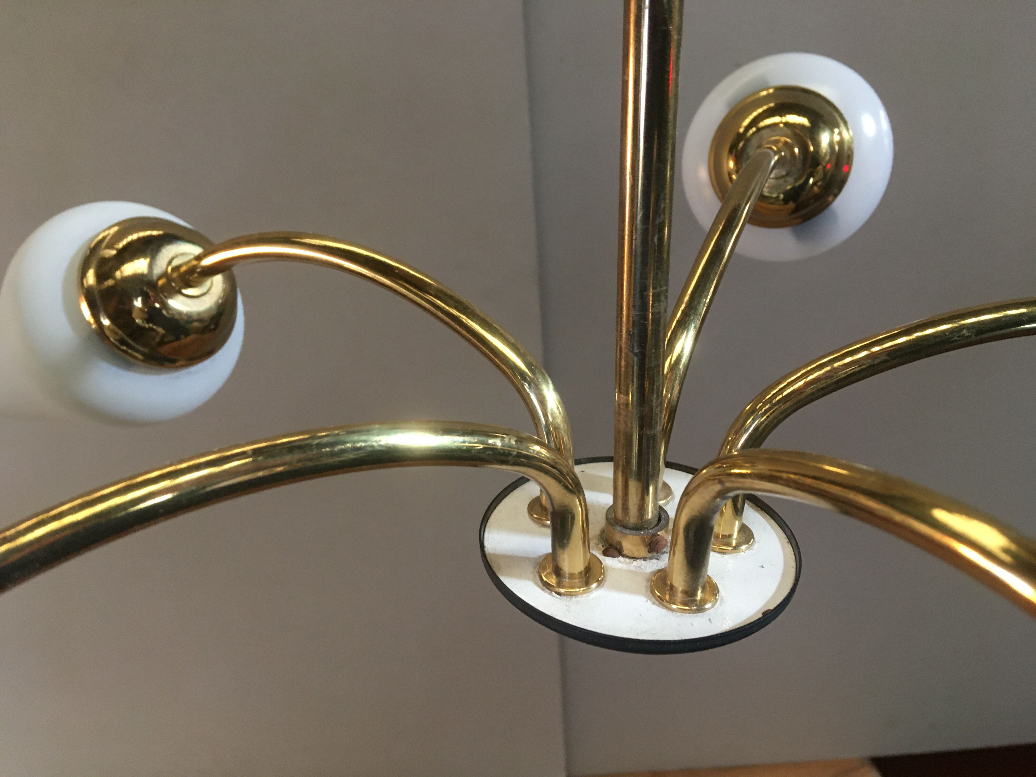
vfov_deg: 48.2
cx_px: 518
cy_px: 388
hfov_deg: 61.7
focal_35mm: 29
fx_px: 868
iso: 160
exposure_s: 1/33
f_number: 2.2
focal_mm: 4.15
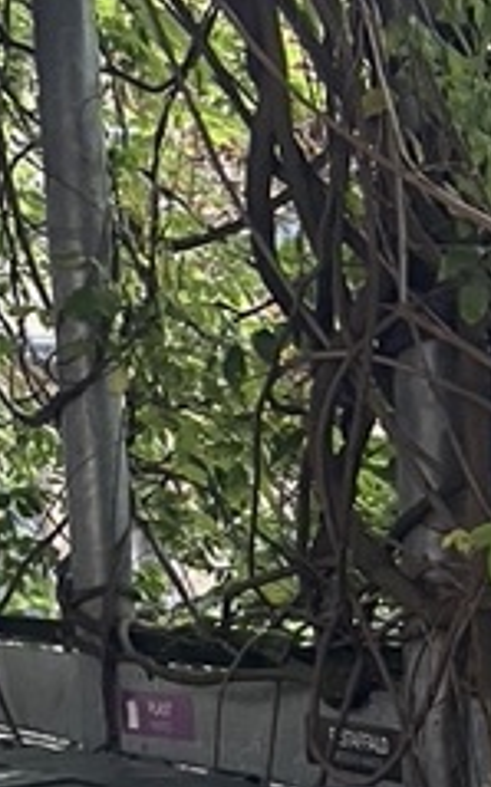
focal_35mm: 118
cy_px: 1156
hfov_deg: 10.6
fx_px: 2531
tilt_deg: -12.5
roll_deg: +1.0
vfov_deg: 16.3
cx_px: 794
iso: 320
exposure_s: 1/50
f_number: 1.6
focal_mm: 4.2
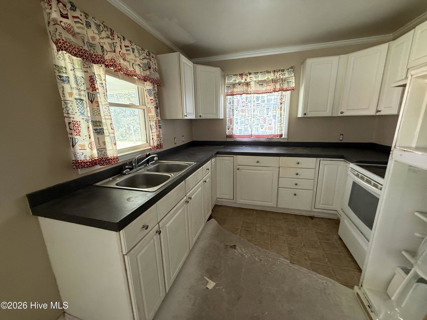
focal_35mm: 14
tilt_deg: -14.2
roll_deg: +1.7
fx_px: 173
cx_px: 214
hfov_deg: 102.1
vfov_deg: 85.7
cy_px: 160
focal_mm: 2.22
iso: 320
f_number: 2.2
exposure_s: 1/72
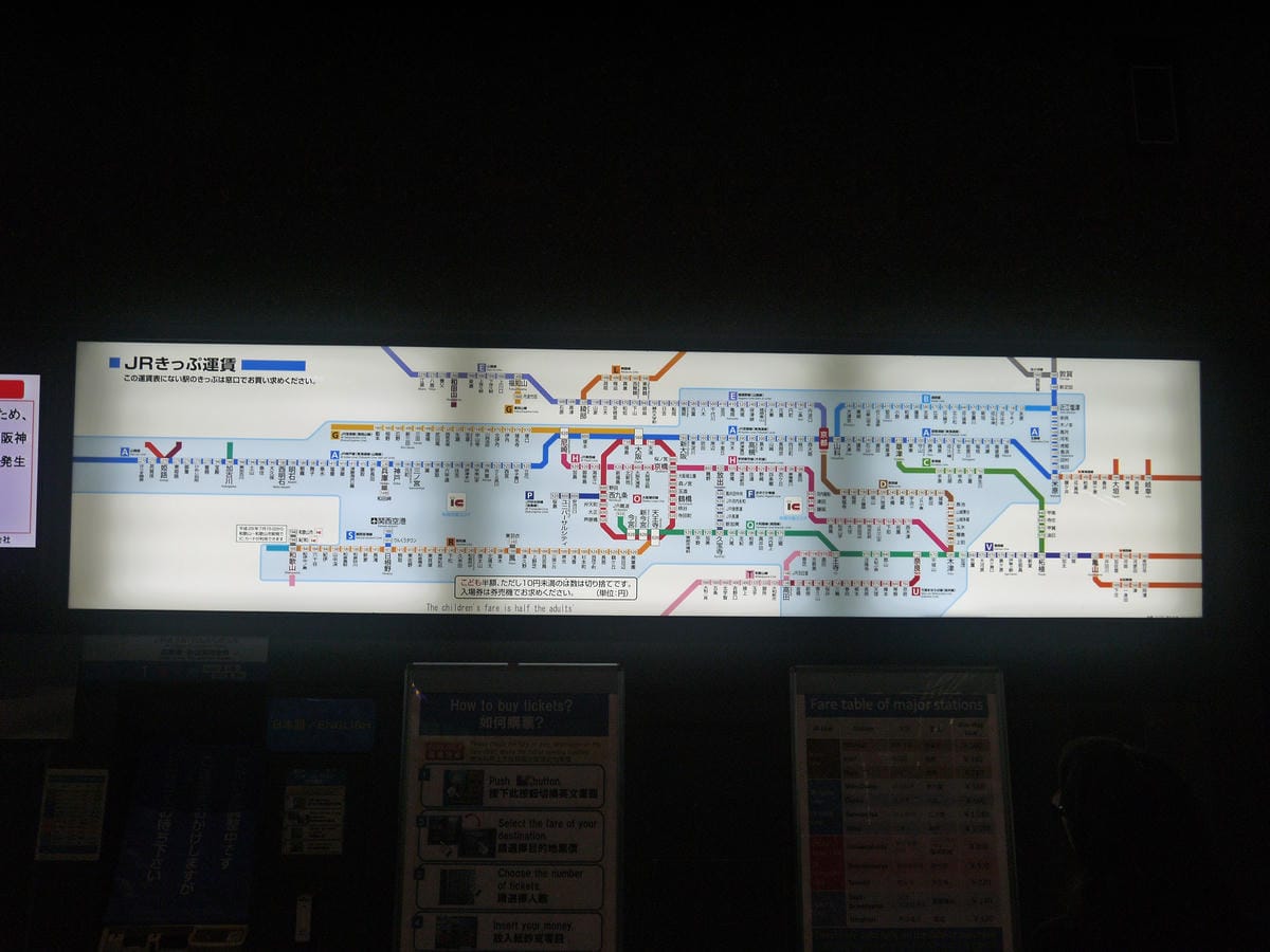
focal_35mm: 32
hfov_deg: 56.8
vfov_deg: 44.2
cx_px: 635
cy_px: 476
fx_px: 1174
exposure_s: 1/60
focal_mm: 16
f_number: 4
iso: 160
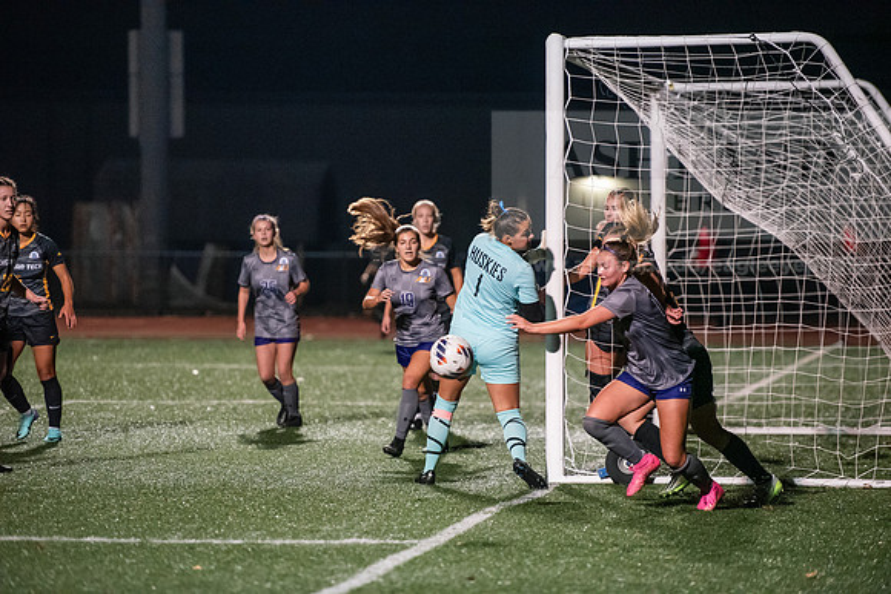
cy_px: 297
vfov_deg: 6.9
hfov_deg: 10.3
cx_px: 446
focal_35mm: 200
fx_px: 4951
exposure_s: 1/1000
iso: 8000
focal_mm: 200
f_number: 2.8
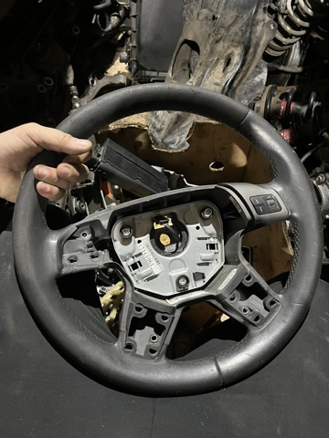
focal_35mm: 26
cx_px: 164
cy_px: 219
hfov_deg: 53.1
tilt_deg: -60.4
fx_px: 329
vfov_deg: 67.3
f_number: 1.6
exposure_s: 1/33
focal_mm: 5.1
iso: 640
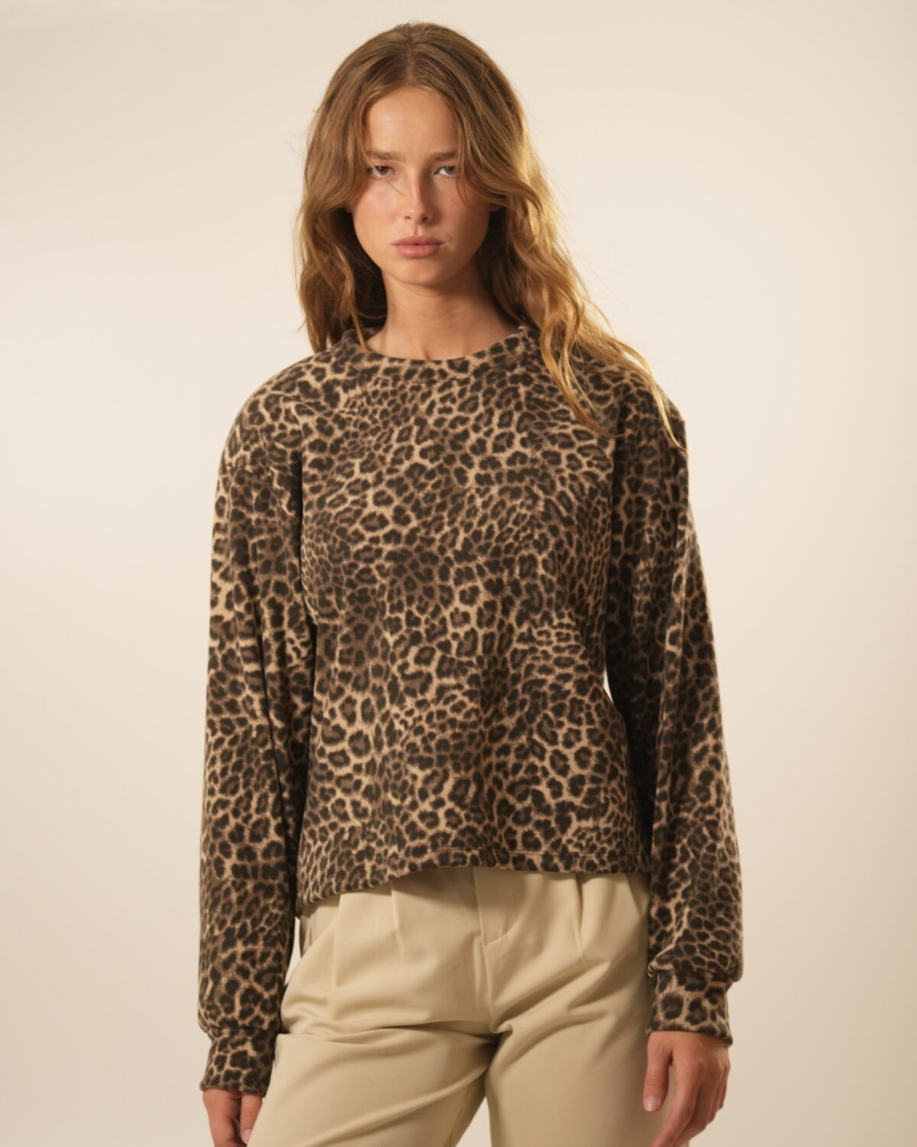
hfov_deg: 10.4
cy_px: 572
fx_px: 5056
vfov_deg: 12.9
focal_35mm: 149
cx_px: 459
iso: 1250
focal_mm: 132
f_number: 4
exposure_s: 1/125
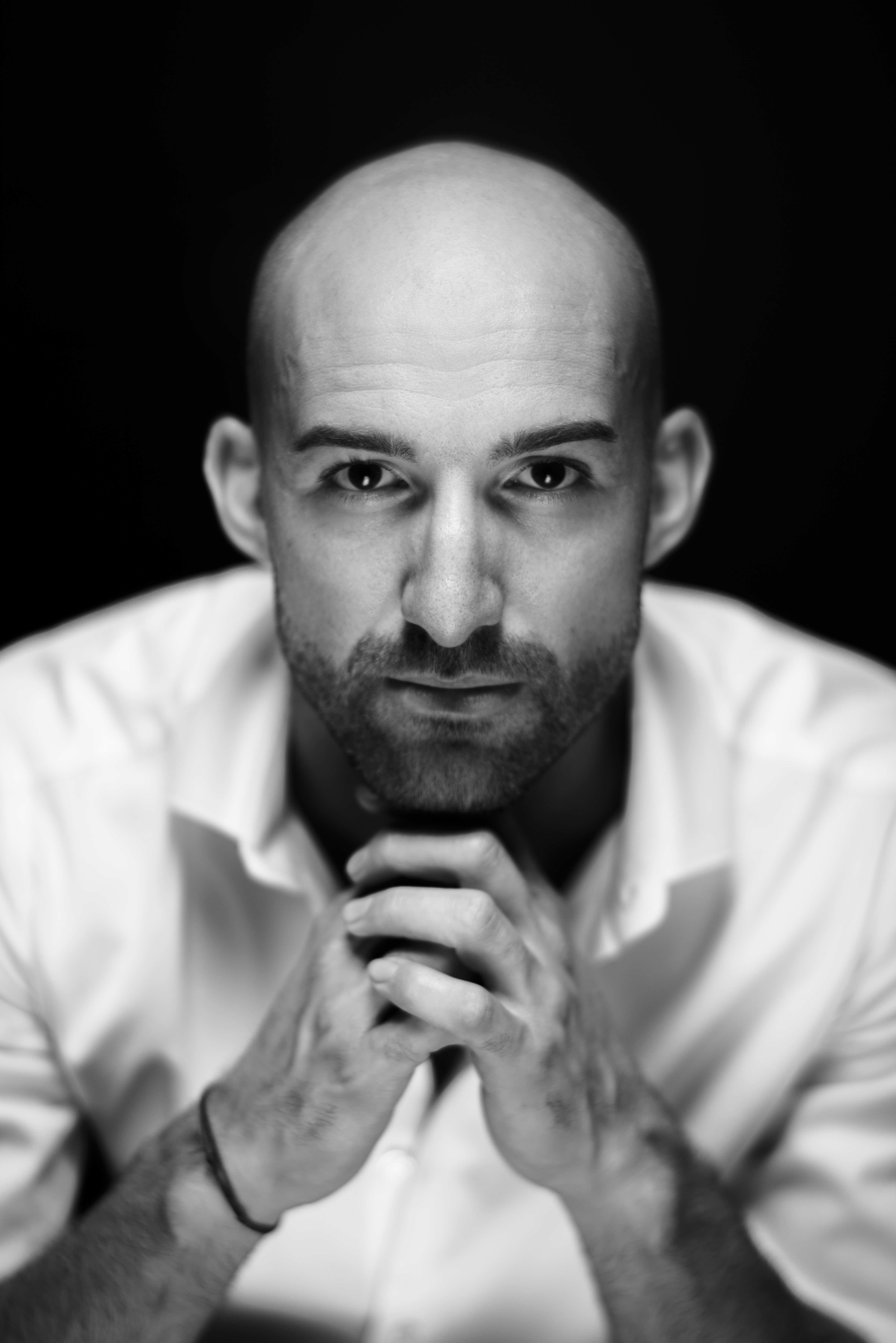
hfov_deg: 16.1
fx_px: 3171
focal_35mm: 85
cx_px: 448
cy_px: 672
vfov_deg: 23.9
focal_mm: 85
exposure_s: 1/200
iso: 100
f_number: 2
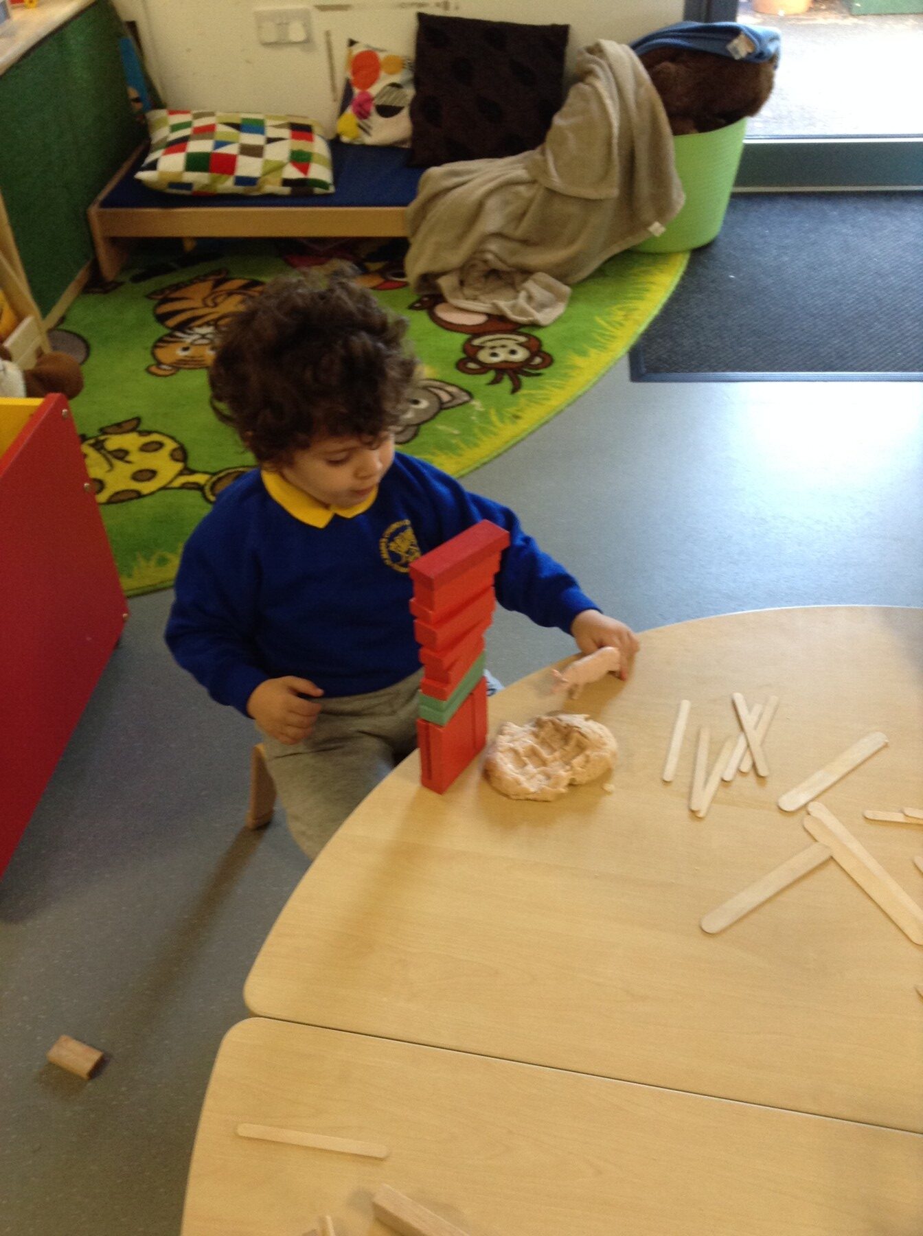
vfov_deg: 55.4
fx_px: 1177
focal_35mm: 33
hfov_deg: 42.8
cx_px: 462
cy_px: 618
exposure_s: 1/24
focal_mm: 3.3
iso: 80
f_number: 2.4
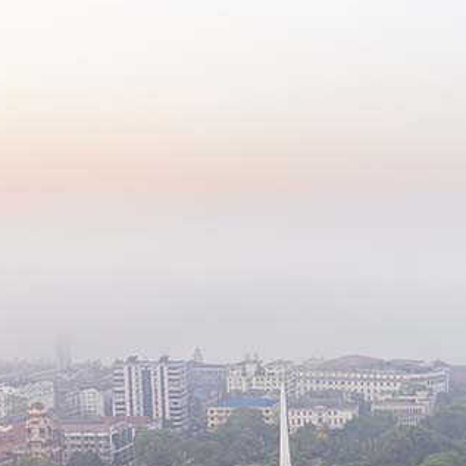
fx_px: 1097
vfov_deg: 23.0
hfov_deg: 22.9
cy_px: 463
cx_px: 476
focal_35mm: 72
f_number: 3.2
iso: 100
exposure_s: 1/80
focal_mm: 10.26
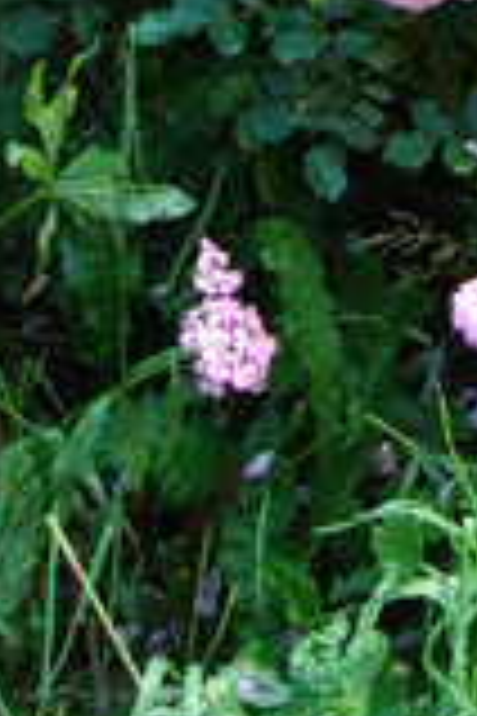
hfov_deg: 12.9
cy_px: -396
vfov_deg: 17.4
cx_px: 562
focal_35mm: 104
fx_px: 2067
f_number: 7.1
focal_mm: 20
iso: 200
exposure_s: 1/60
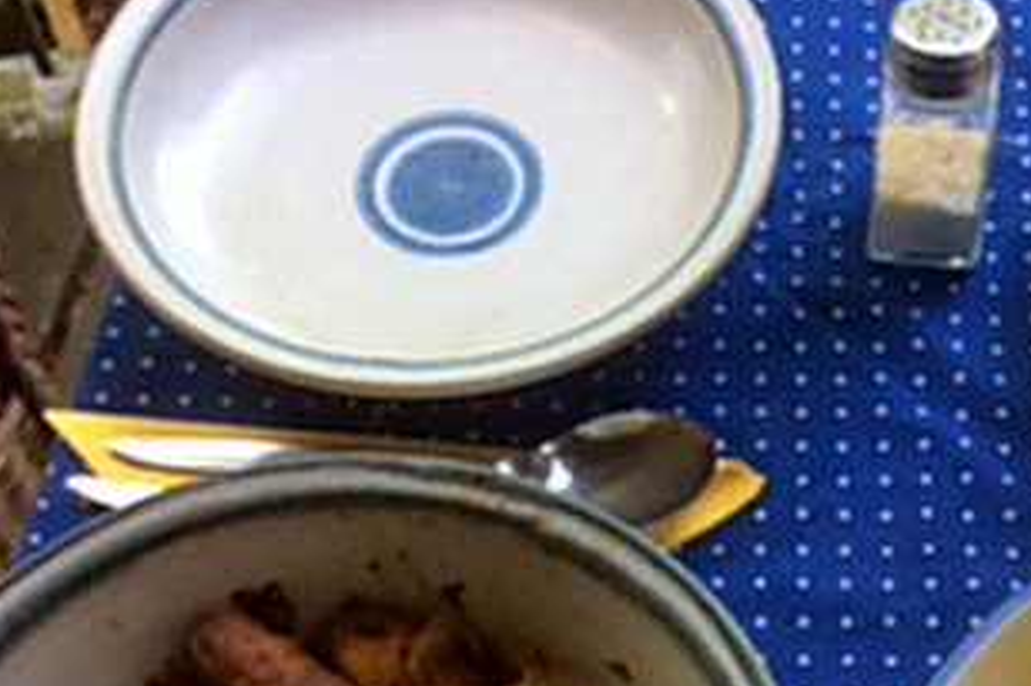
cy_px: 726
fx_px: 1975
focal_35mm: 69
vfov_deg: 19.0
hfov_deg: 28.6
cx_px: 840
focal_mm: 3.3
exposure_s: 1/50
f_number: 2.4
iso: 40
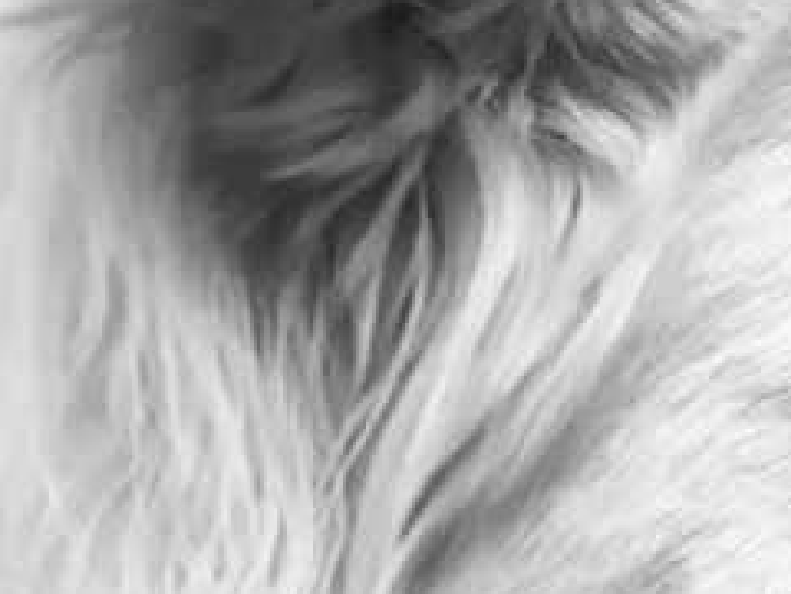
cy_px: 594
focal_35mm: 145
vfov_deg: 10.2
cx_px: 1763
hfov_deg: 11.7
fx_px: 3313
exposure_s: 1/40
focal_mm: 4.15
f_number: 2.2
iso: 25
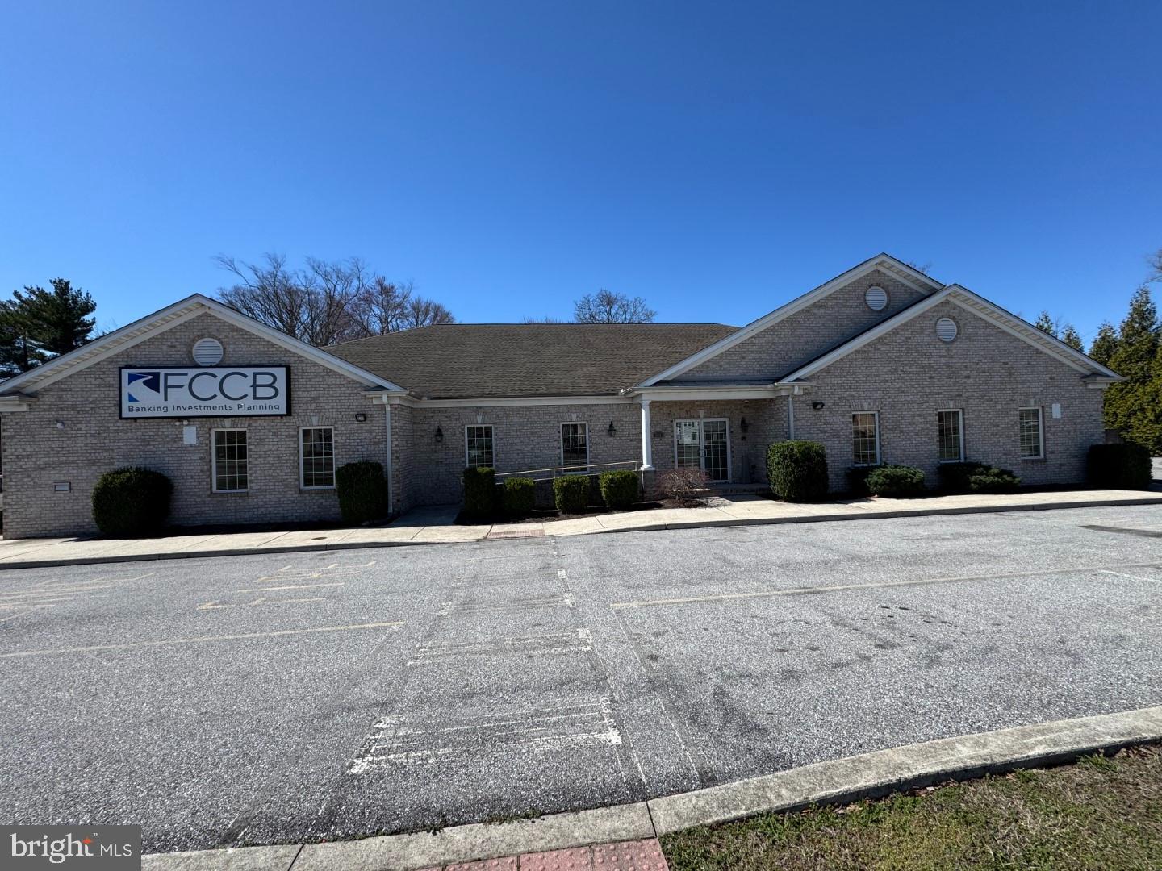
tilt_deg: +0.6
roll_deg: +1.9
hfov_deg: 102.1
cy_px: 436
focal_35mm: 14
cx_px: 581
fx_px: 470
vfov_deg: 85.7
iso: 50
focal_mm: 2.22
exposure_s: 1/1927
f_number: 2.2
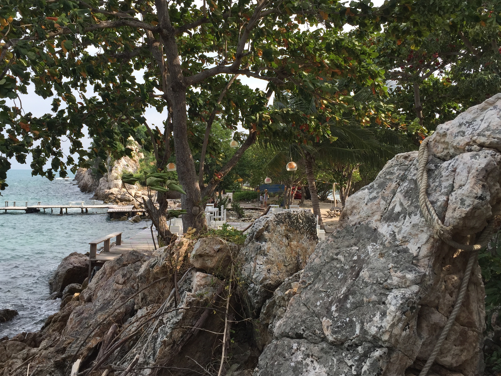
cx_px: 234
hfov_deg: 50.1
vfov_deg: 38.6
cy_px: 168
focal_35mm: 37
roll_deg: -1.1
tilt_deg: +0.5
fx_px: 536
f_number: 2.2
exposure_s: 1/898
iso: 32
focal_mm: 4.15
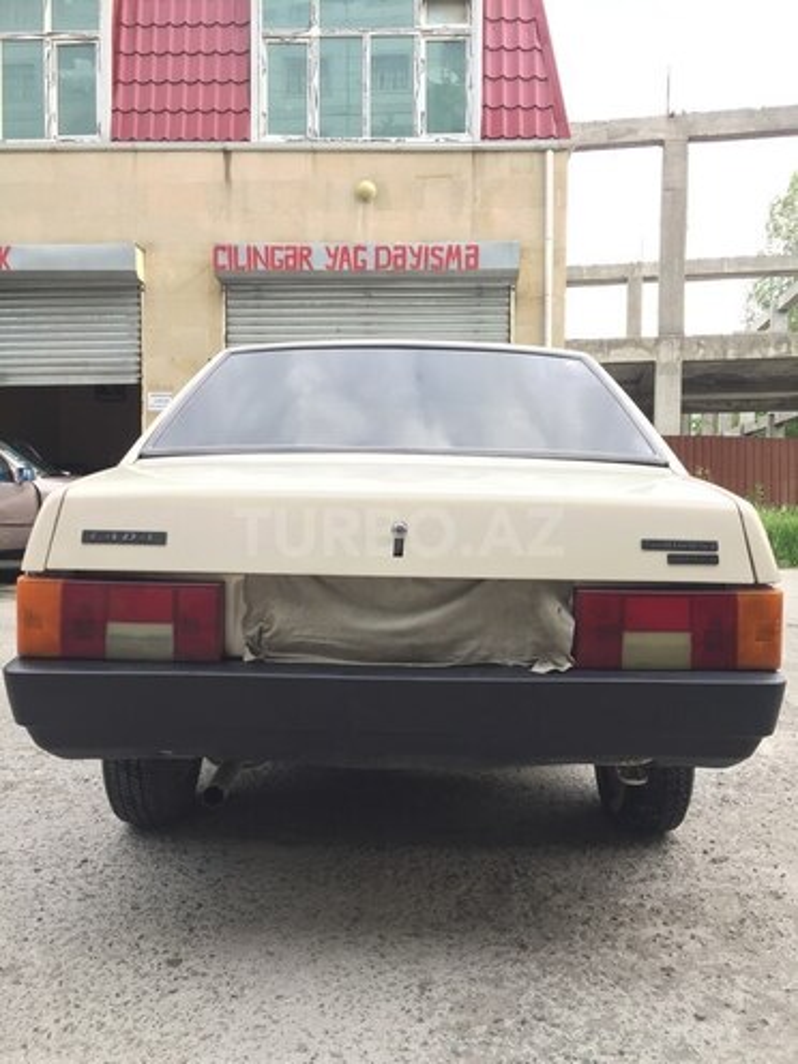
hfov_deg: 48.2
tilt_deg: -0.1
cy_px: 532
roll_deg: +1.1
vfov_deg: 61.7
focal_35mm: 29
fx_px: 891
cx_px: 399
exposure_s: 1/100
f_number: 2.2
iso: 50
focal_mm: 4.15
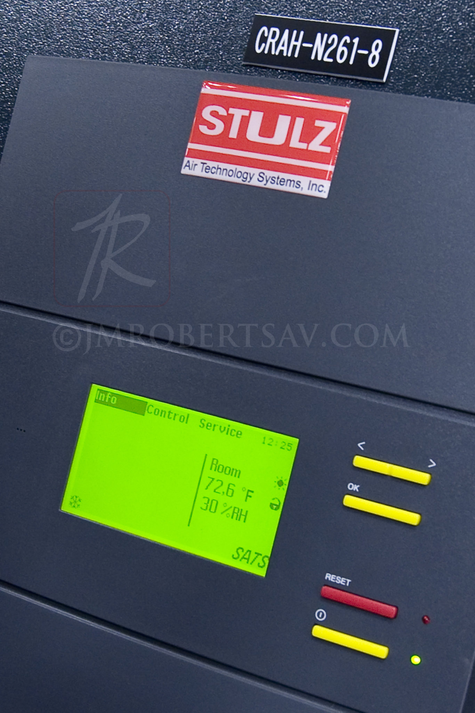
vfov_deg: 84.0
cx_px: 238
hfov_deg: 61.9
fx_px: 396
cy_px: 356
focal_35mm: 20
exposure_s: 1/30
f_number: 4
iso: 1000
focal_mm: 20
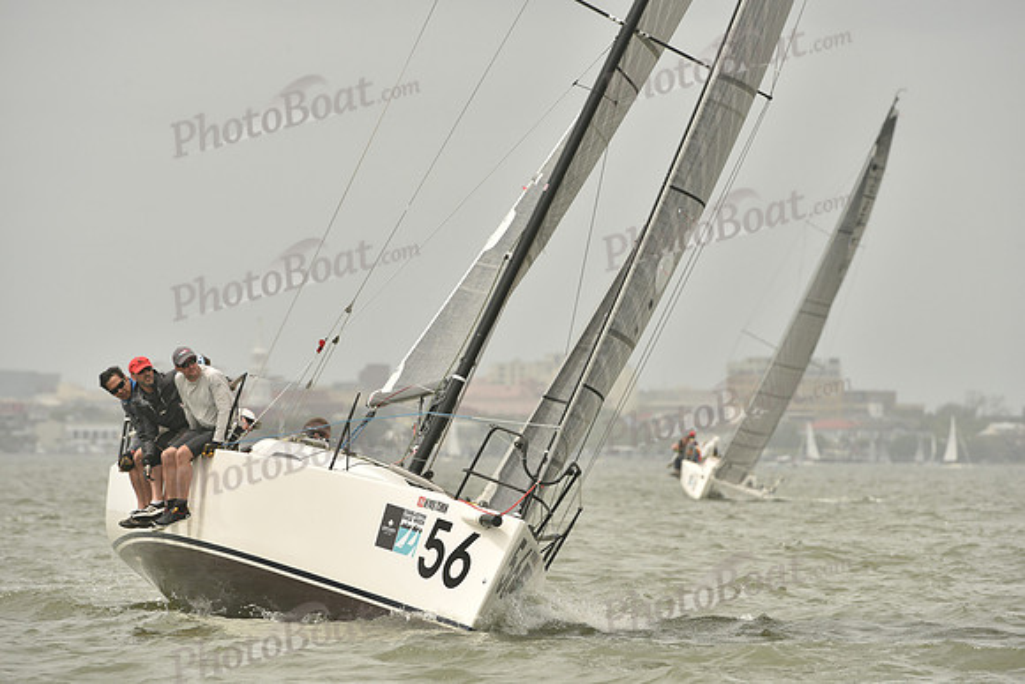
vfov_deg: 4.6
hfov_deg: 6.9
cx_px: 512
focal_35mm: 300
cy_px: 342
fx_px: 8543
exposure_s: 1/1000
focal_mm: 300
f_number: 9
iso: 320
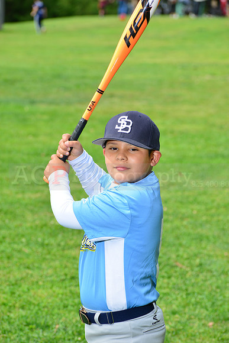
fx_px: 1383
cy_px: 172
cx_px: 114
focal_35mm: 145
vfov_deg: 14.2
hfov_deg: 9.5
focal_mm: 145
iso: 200
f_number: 10
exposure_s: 1/200
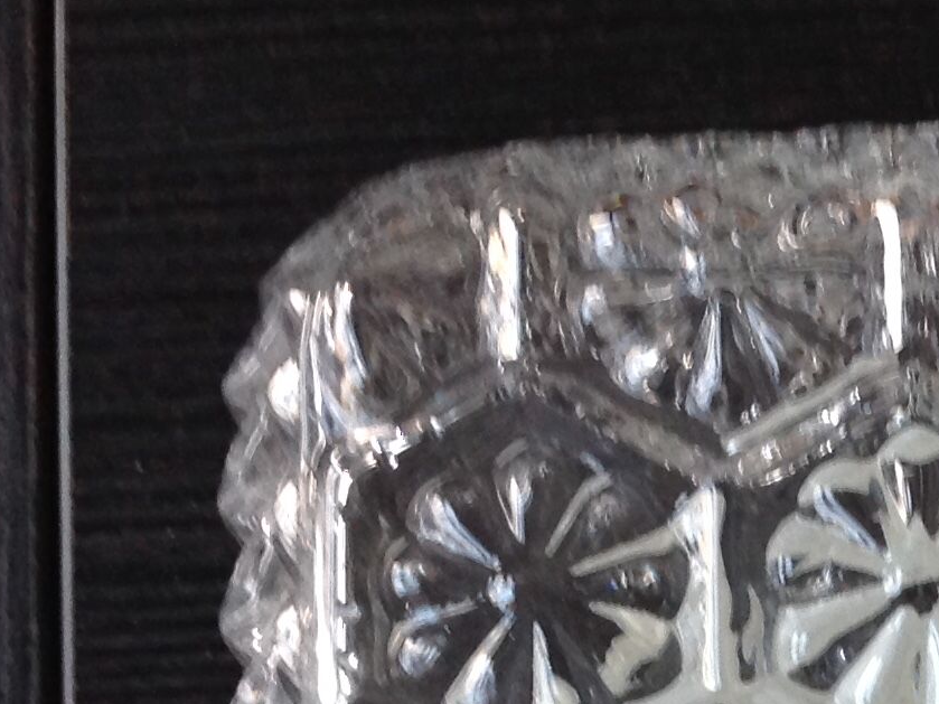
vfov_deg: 13.0
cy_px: 1022
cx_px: 974
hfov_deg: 17.7
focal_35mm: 108
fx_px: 2929
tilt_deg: -80.1
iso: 100
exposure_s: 1/15
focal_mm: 4.28
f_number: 2.4
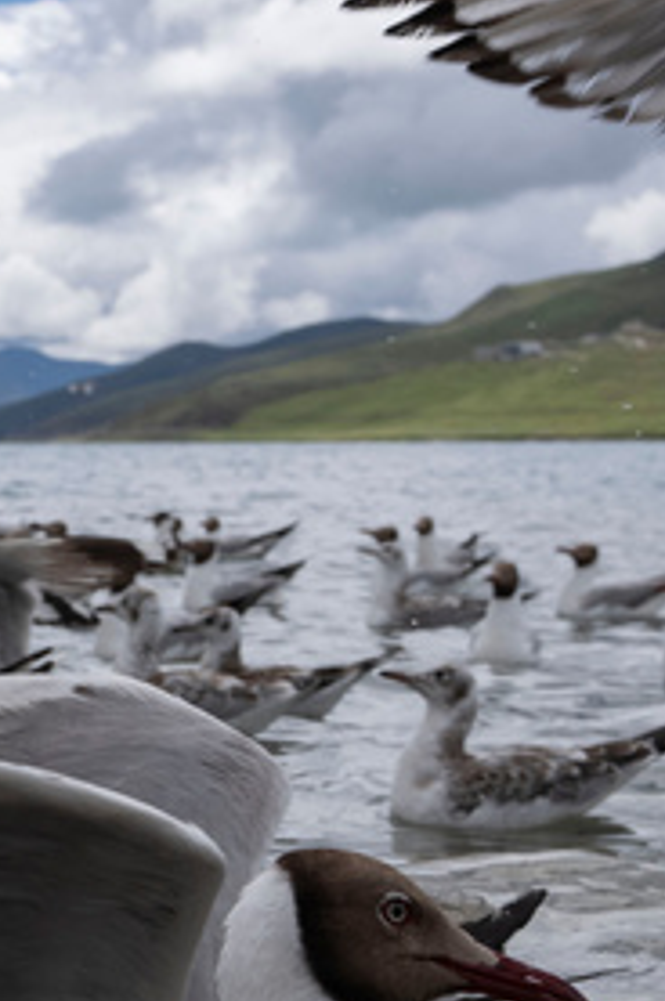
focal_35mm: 111
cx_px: -405
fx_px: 3083
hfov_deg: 11.7
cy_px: 755
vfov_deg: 18.3
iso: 250
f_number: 8
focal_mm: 30
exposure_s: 1/800
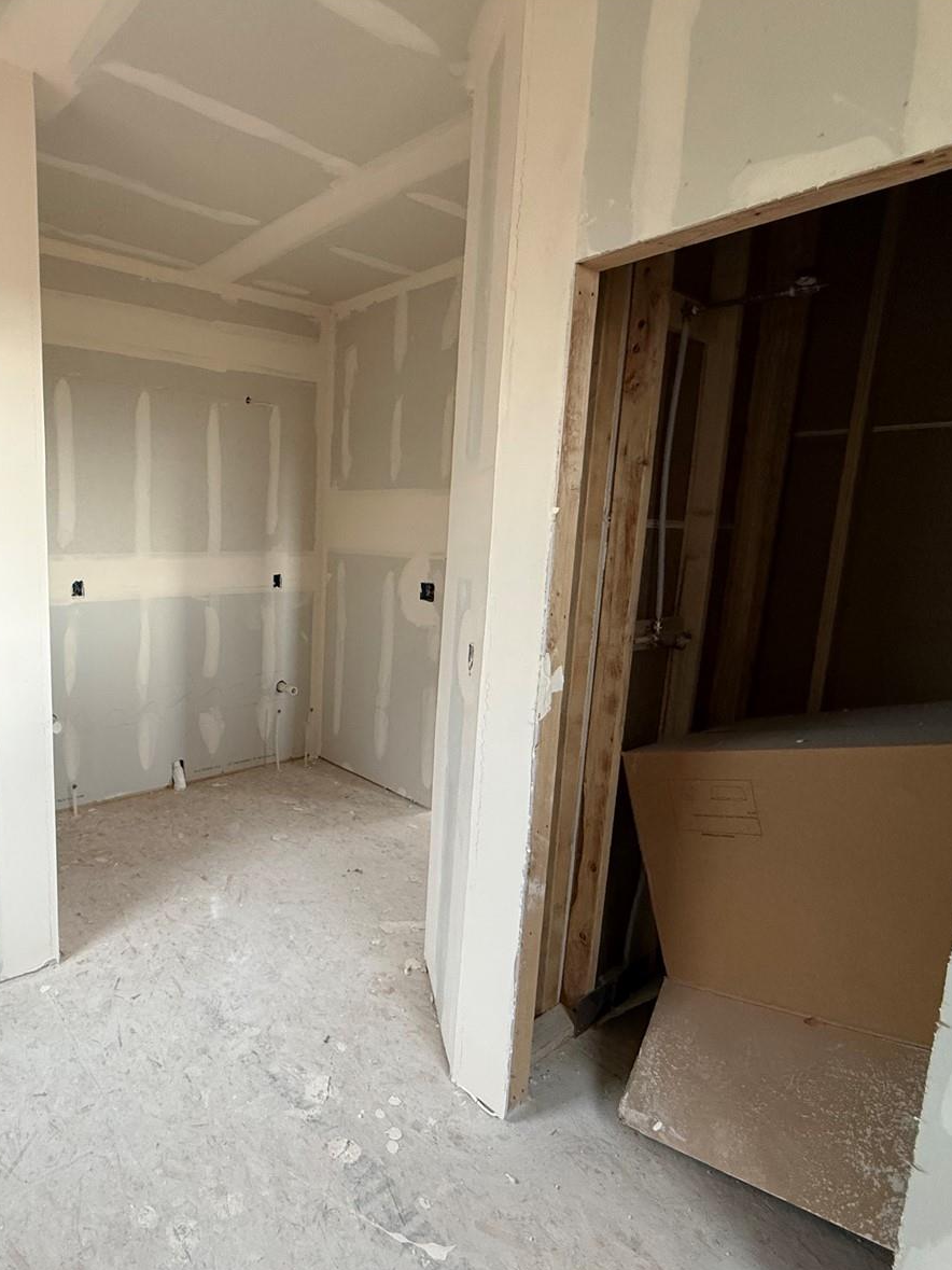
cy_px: 636
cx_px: 295
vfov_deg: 84.7
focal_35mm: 19
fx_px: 697
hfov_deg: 66.3
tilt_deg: -9.6
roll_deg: -1.4
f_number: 2.2
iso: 320
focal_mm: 2.22
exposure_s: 1/76
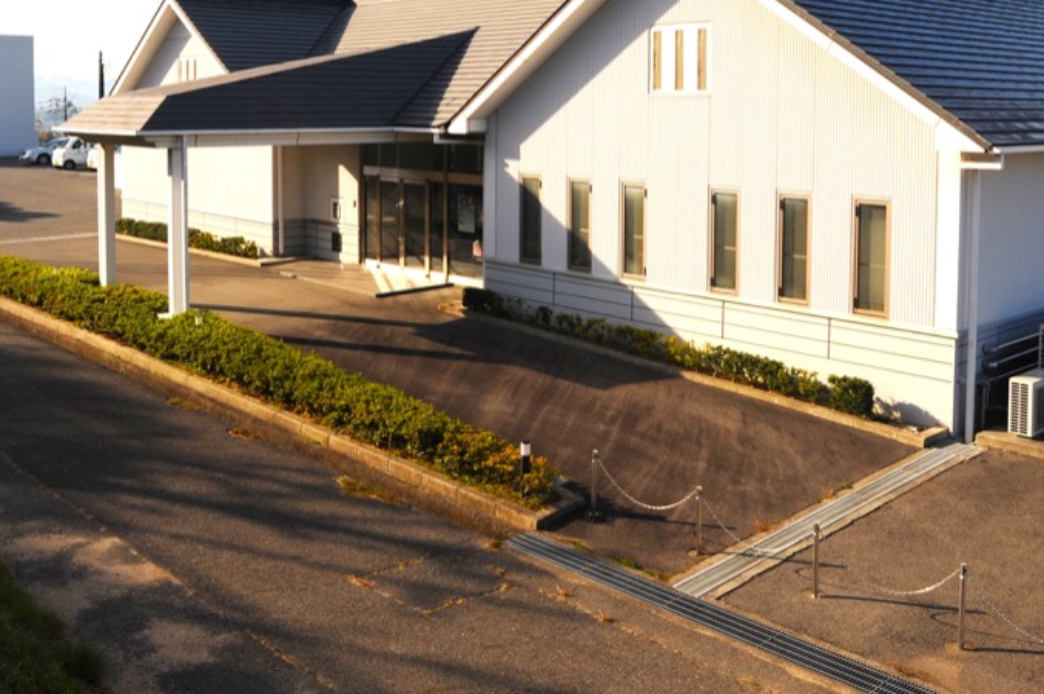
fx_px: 1130
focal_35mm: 39
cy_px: 142
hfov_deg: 49.6
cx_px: 510
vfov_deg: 33.2
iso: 200
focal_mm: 22
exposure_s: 1/320
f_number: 9
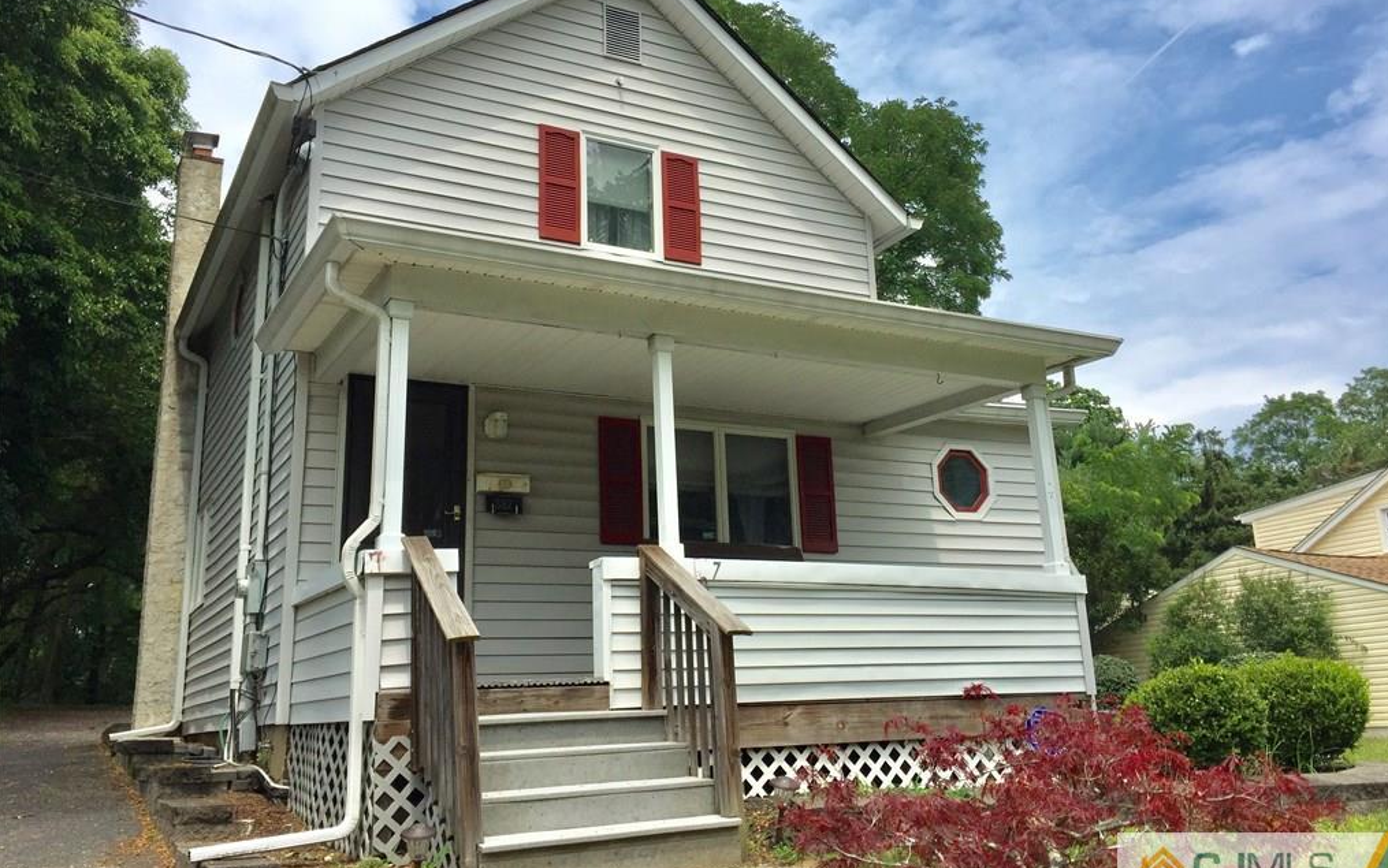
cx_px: 696
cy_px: 394
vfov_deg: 40.6
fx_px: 1173
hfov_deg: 61.2
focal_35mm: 31
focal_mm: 4.15
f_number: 2.2
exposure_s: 1/2326
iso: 32
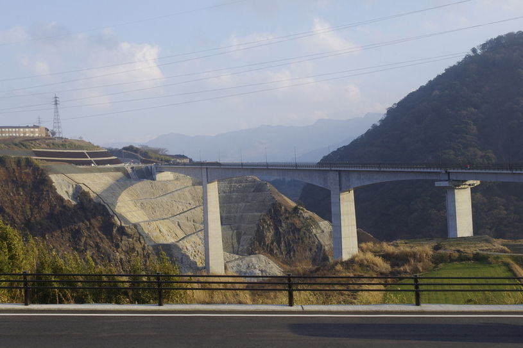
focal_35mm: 52
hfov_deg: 38.2
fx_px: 755
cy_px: 174
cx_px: 262
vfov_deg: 26.0
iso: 400
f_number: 11
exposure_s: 1/160
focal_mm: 35
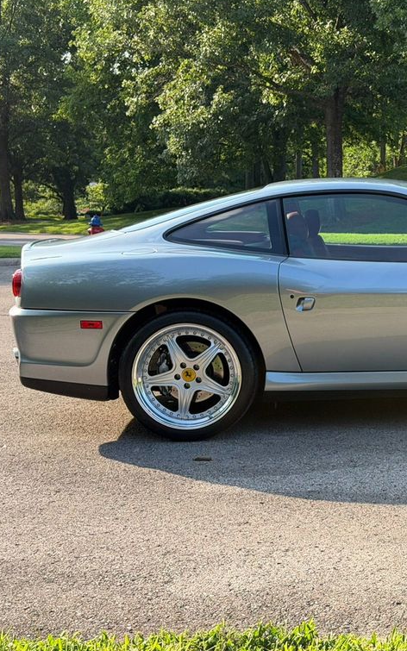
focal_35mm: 69
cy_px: 321
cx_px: 435
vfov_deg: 29.8
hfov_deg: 18.3
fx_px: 1224
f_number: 1.78
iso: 100
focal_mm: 6.76
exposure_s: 1/1116
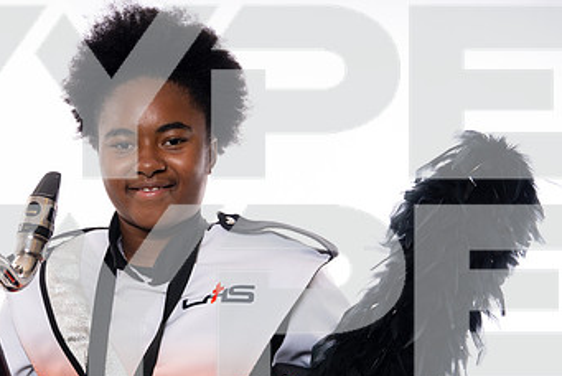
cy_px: 293
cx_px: 185
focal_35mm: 51
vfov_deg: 26.1
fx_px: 797
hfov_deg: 38.4
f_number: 5.6
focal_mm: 30
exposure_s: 1/250
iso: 160
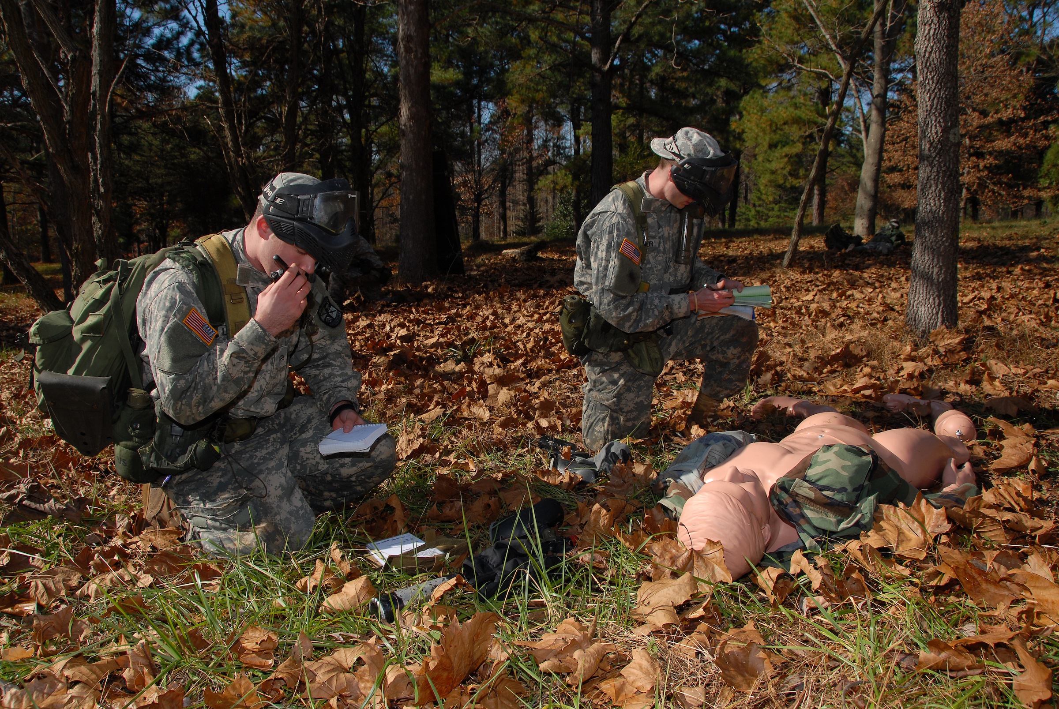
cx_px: 530
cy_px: 354
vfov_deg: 48.1
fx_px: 795
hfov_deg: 67.3
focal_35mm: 27
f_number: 8
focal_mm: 18
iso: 100
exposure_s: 1/250
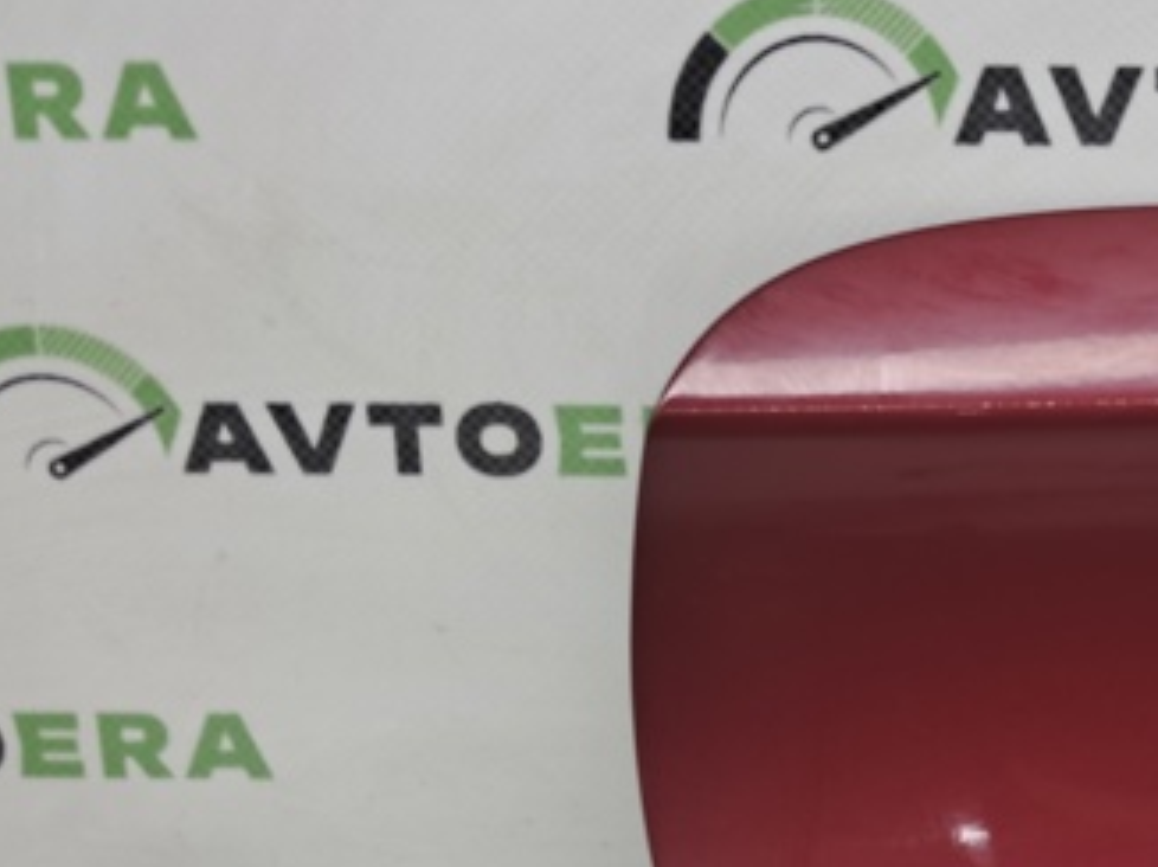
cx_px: 1091
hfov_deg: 33.8
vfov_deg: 26.9
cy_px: 698
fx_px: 1772
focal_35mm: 53
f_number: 1.8
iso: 50
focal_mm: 4
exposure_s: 1/50
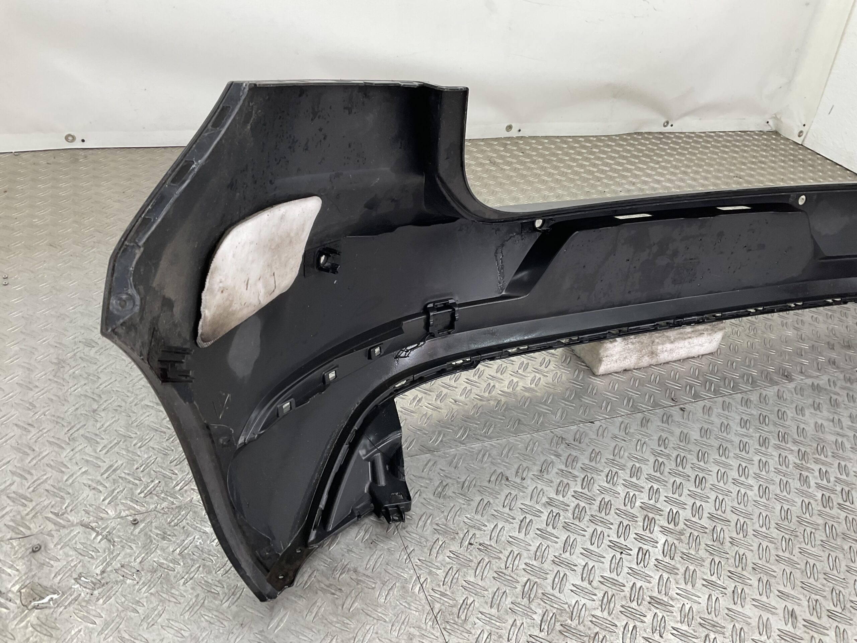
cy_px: 322
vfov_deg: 48.2
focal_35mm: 29
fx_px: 718
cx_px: 428
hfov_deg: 61.7
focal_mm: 3
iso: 32
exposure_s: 1/100
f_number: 1.8
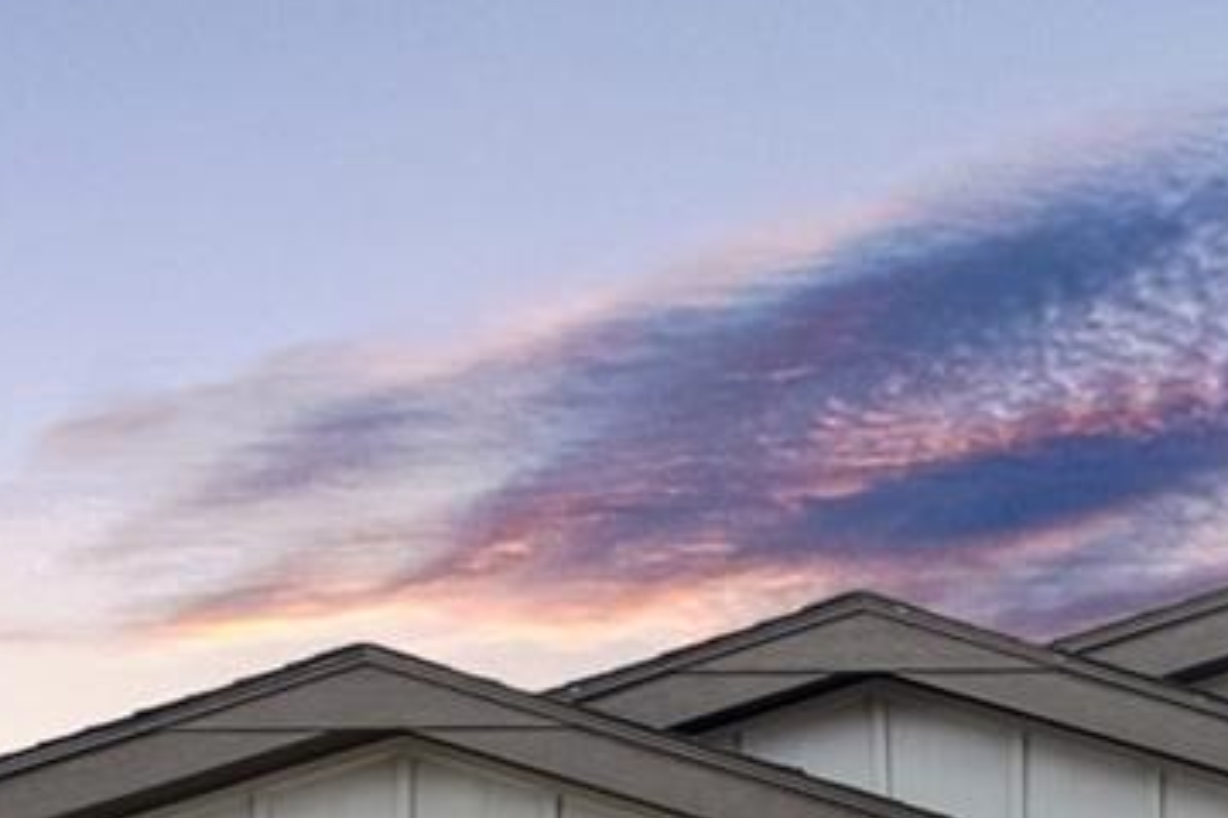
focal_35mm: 116
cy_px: 1441
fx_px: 3955
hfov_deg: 16.1
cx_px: 1874
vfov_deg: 11.1
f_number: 8
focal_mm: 26
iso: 160
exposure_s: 1/160
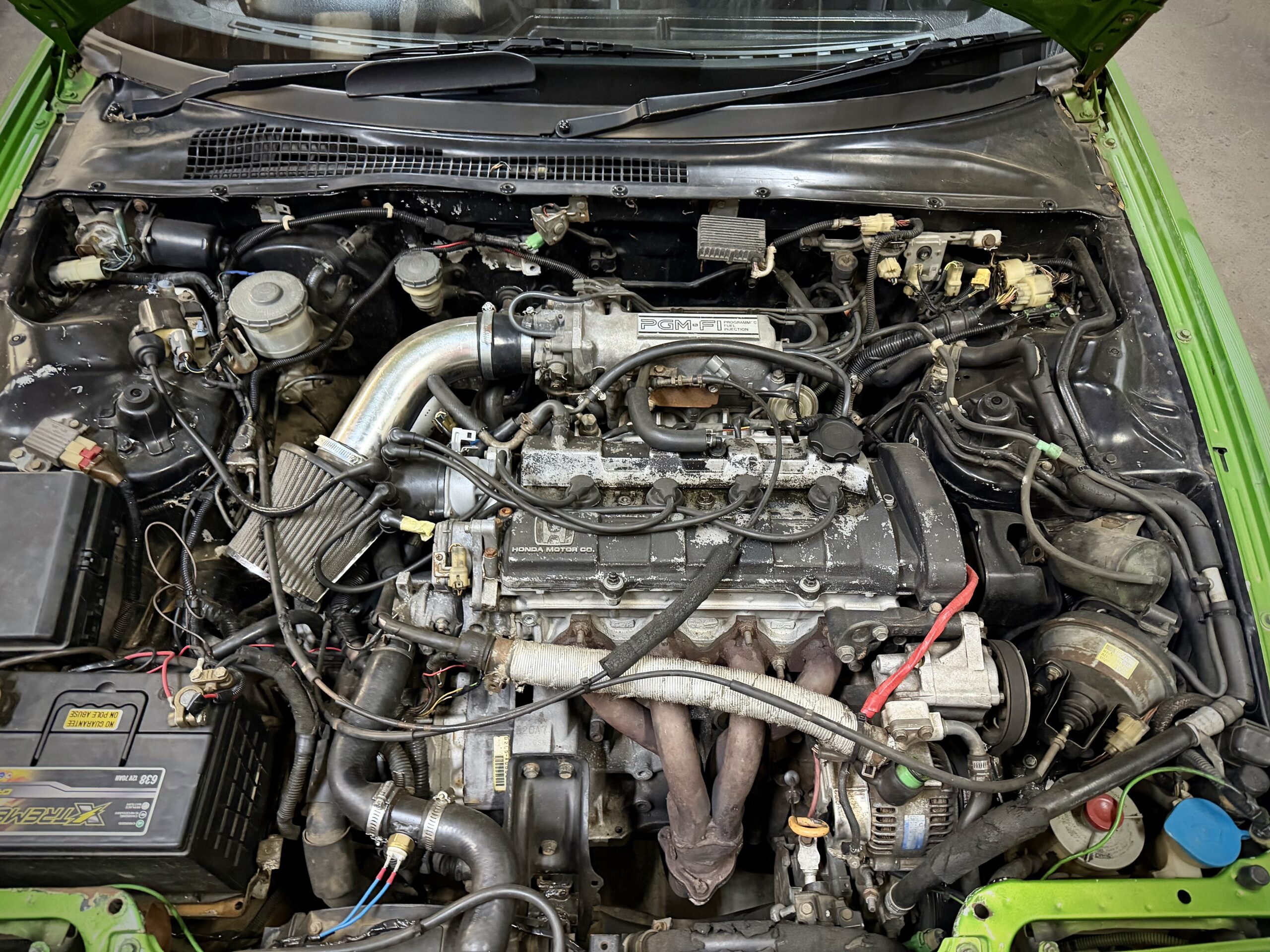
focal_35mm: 24
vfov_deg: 56.8
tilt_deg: -55.7
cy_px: 476
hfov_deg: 71.6
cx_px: 635
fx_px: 881
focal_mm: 6.76
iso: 800
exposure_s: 1/33
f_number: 1.78
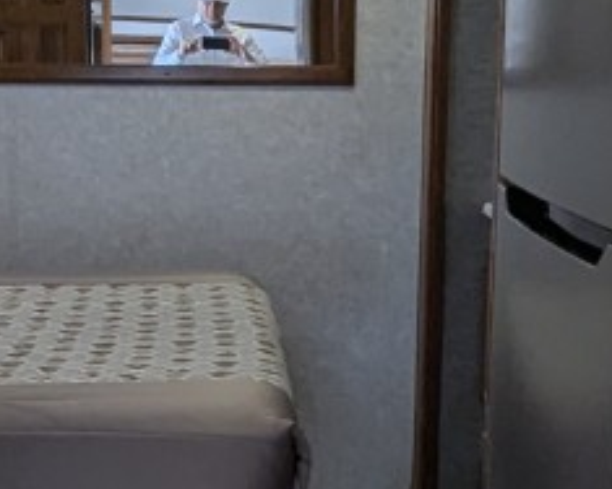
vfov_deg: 16.5
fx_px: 1684
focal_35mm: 93
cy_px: 315
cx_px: 186
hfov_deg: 20.5
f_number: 2.2
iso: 111
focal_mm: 2.35
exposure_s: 1/96.7
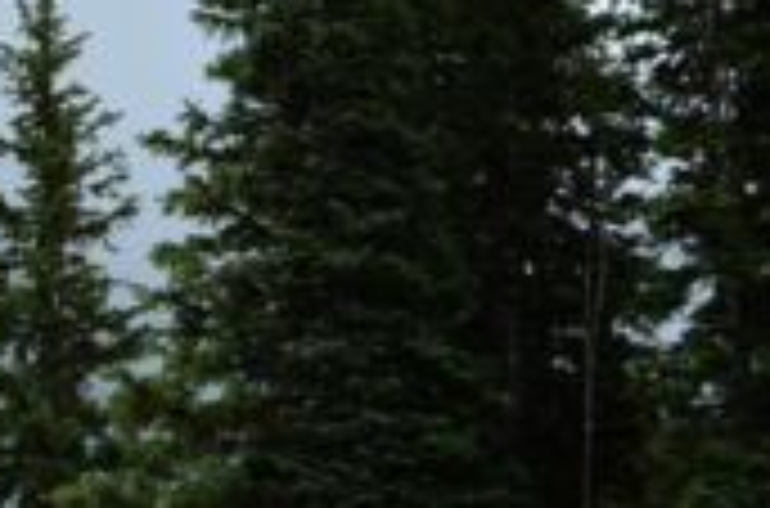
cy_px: 686
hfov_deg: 10.4
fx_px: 4199
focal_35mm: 197
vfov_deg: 6.9
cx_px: -68
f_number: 6.3
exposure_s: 1/160
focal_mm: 35
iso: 100
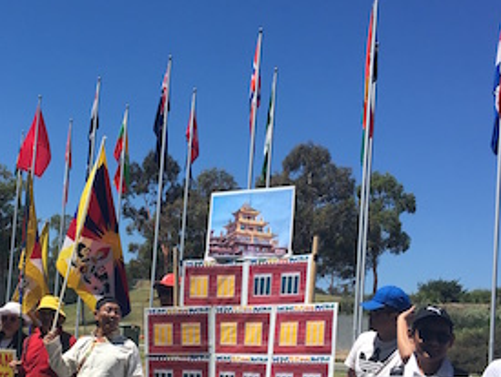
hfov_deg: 32.8
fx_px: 841
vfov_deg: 25.1
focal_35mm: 58
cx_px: 158
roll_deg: -4.6
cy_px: 267
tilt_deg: +5.0
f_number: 2.2
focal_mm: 4.15
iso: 25
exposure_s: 1/2481
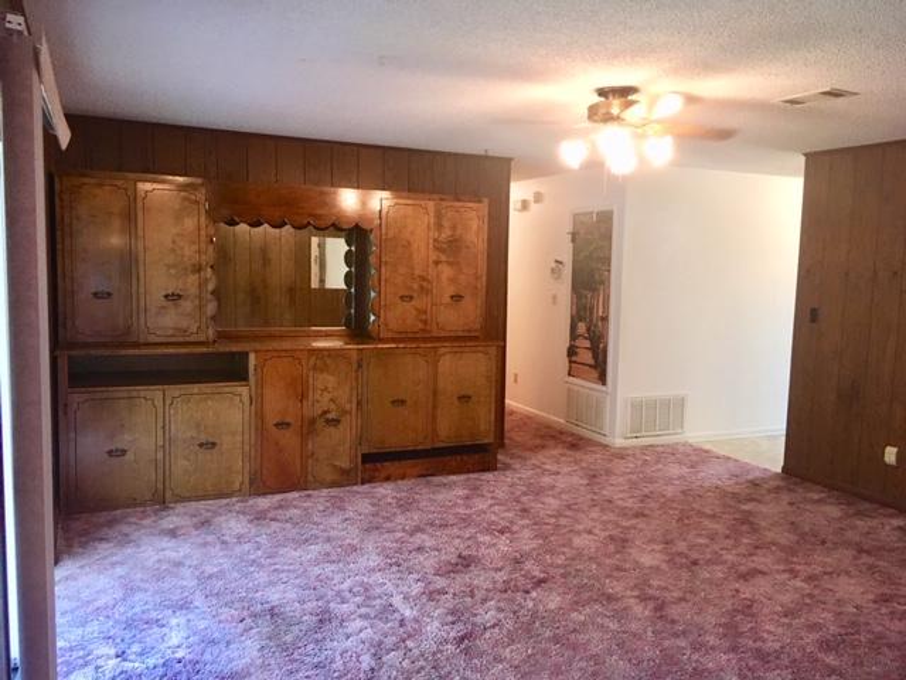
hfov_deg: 61.7
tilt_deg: -7.5
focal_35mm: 29
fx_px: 759
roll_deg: -1.1
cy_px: 340
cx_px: 453
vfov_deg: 48.2
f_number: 2.2
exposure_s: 1/30
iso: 160
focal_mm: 4.15
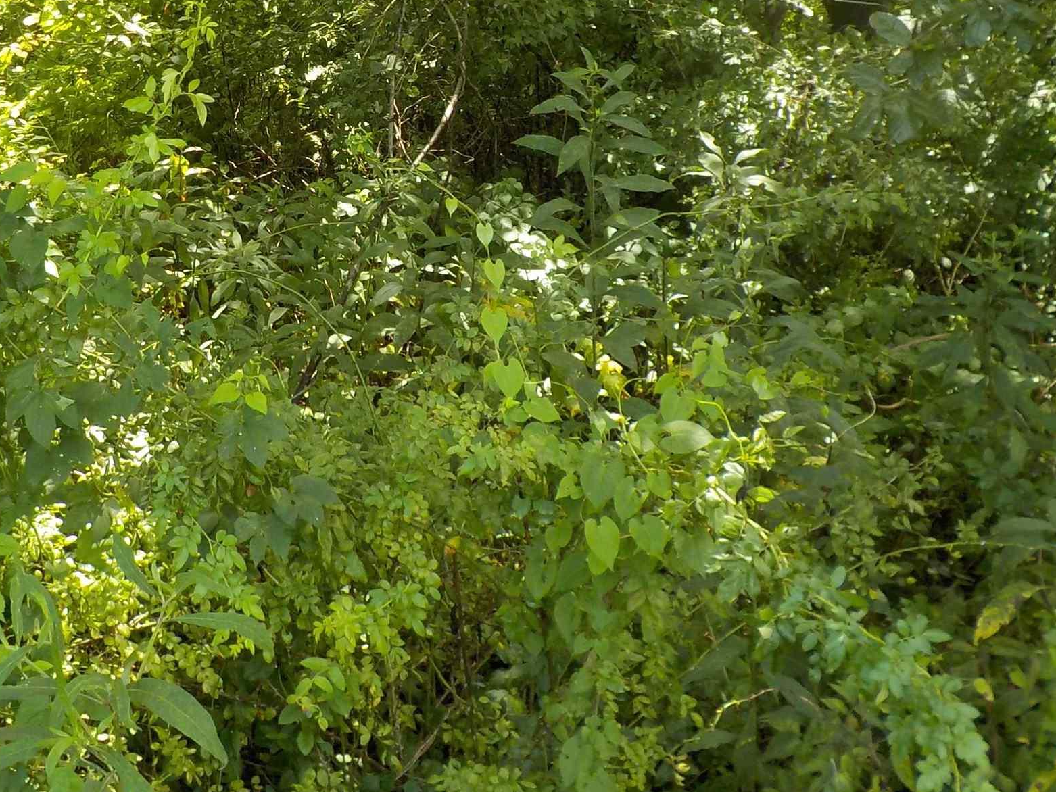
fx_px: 1800
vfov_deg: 24.2
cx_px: 315
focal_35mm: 59
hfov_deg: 32.3
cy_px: 95
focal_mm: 4.1
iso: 125
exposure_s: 1/100
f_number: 3.3
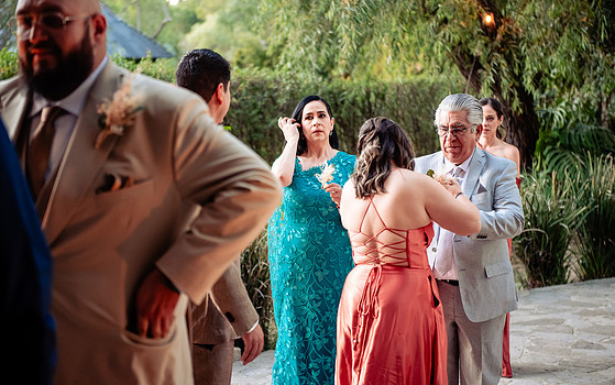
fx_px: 1241
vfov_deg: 17.6
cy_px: 177
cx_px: 311
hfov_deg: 27.8
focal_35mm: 74
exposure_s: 1/125
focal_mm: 70
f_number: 2.8
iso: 2000
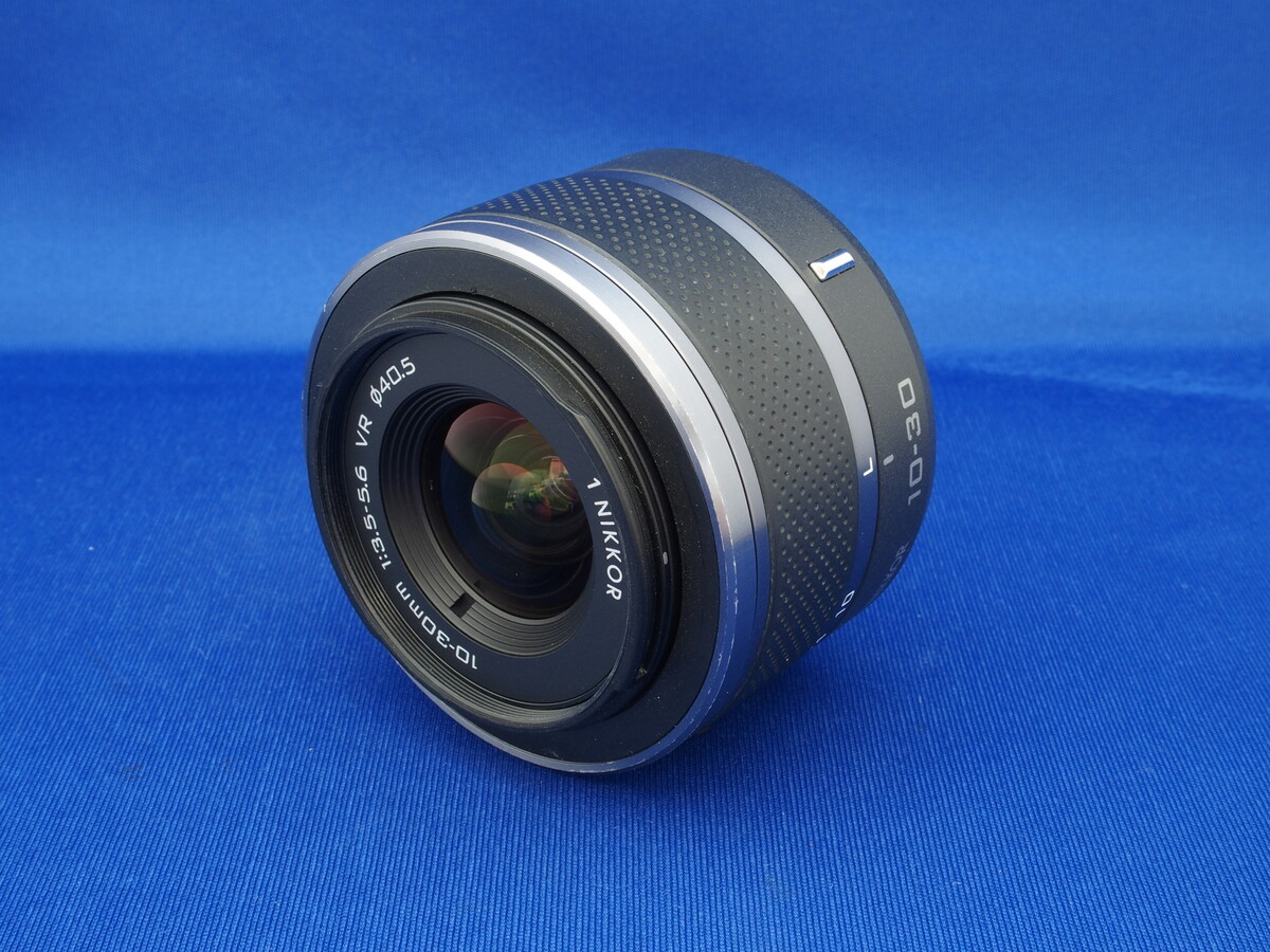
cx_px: 635
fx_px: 1834
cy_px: 476
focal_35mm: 50
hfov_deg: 38.2
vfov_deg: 29.1
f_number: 8
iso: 100
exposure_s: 1.6
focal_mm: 10.8
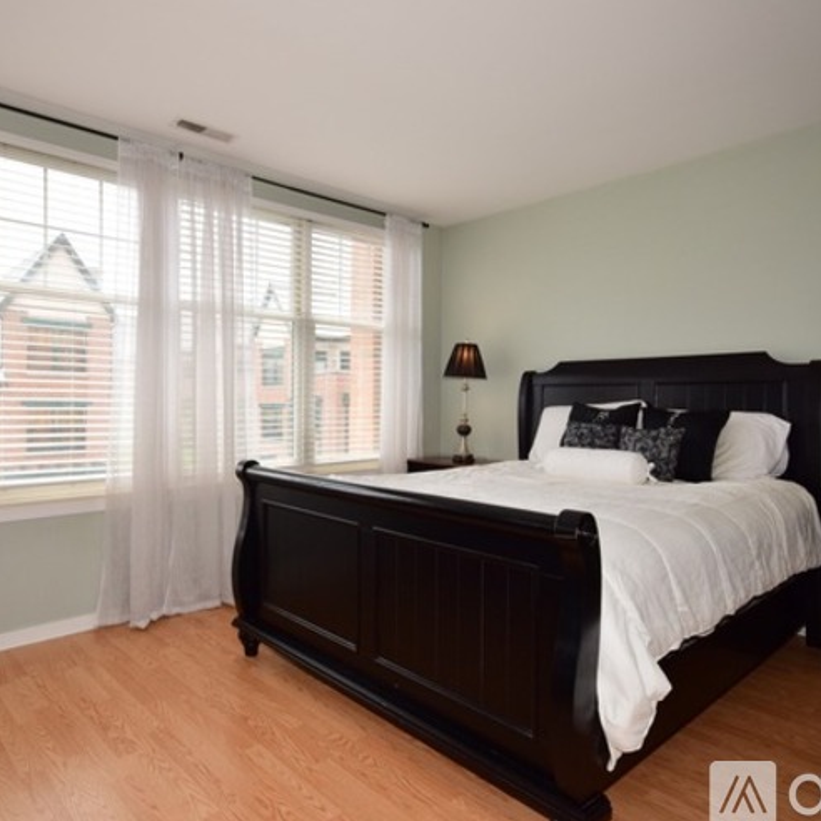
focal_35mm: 22
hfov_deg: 68.5
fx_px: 599
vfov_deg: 68.8
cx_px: 355
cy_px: 410
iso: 500
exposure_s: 1/200
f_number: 8
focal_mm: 11.5
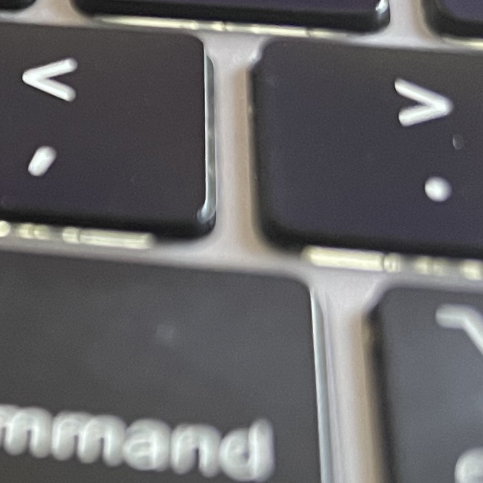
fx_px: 1879
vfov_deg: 14.6
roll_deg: +3.6
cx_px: -375
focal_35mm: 119
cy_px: 183
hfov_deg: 13.3
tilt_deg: -39.8
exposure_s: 1/57
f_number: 1.6
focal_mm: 5.1
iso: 500
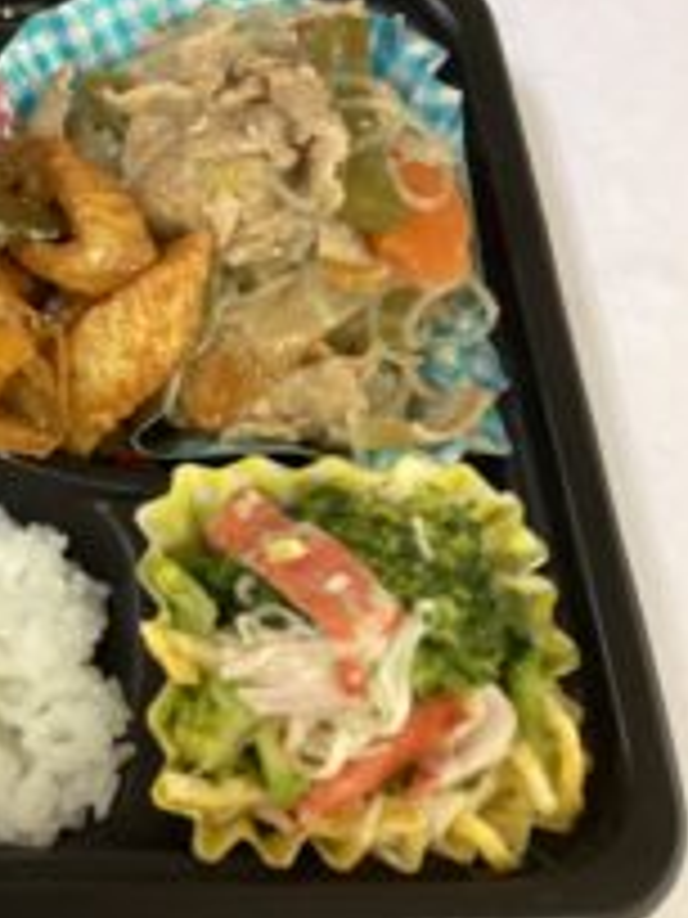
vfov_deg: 33.8
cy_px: 434
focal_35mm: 57
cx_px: -142
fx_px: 1511
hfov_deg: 23.4
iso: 320
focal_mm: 3.3
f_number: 2.4
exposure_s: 1/40
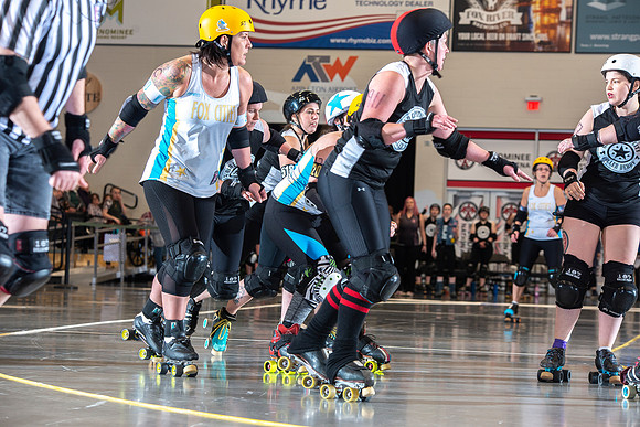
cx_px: 320
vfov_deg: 12.2
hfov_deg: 18.3
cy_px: 214
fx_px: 1991
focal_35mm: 112
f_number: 5.6
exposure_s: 1/160
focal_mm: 112
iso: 500
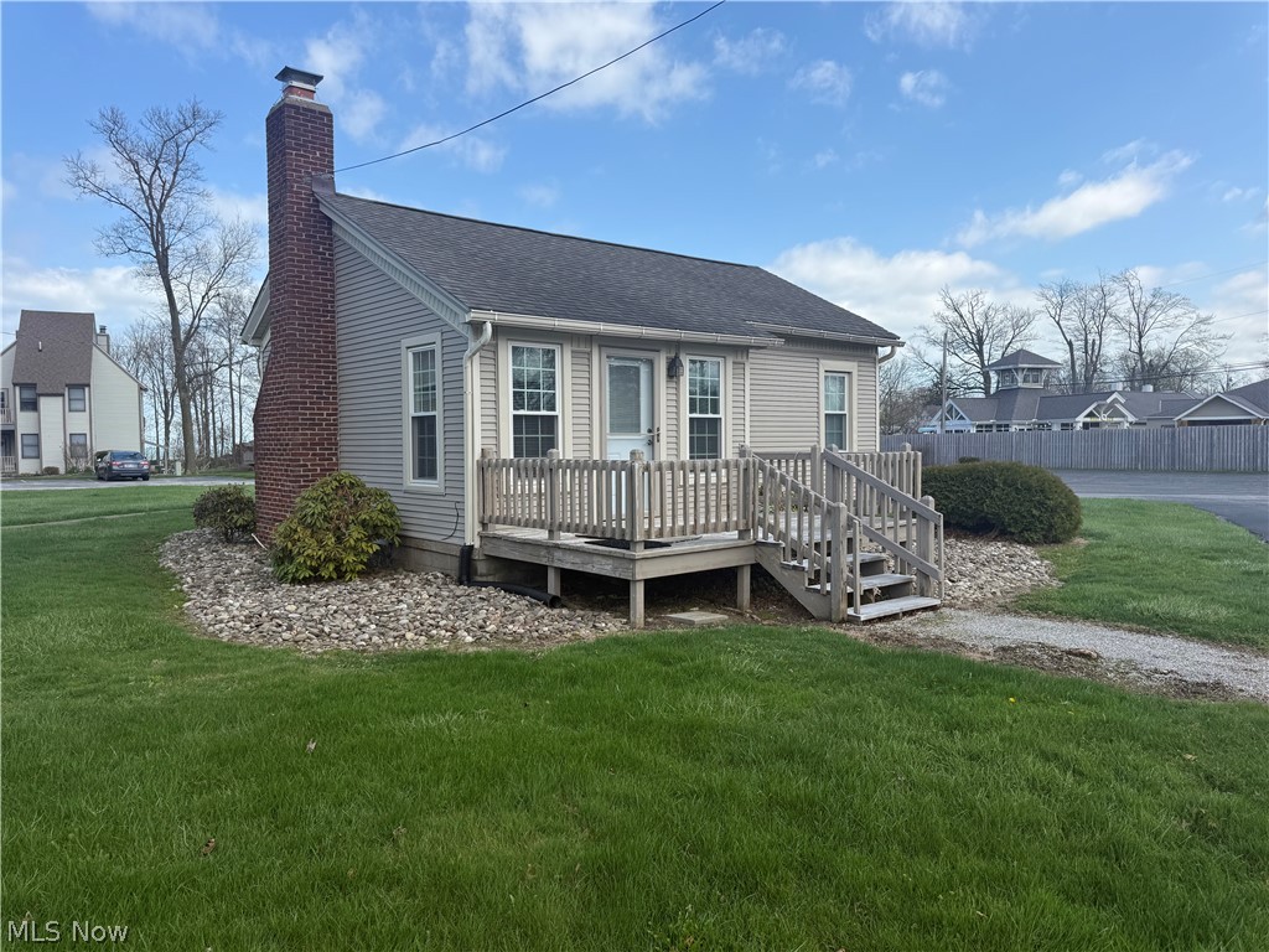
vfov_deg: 56.8
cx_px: 634
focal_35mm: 24
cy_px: 476
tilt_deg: -2.5
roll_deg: +0.1
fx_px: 880
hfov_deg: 71.6
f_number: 1.78
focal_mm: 6.76
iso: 80
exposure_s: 1/3145
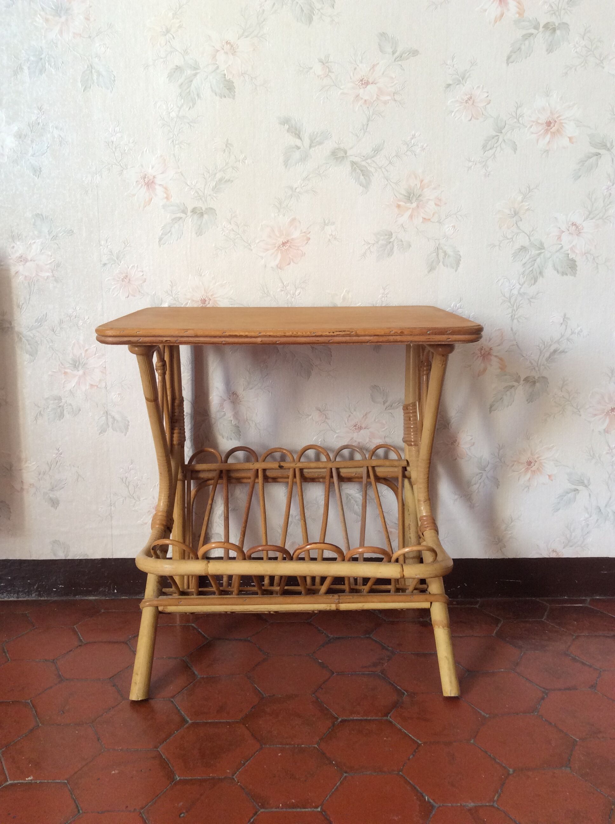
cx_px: 308
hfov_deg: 44.1
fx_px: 760
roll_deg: -0.3
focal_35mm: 32
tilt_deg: -9.1
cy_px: 412
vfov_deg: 56.9
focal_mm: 3.3
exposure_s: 1/25
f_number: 2.4
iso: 64
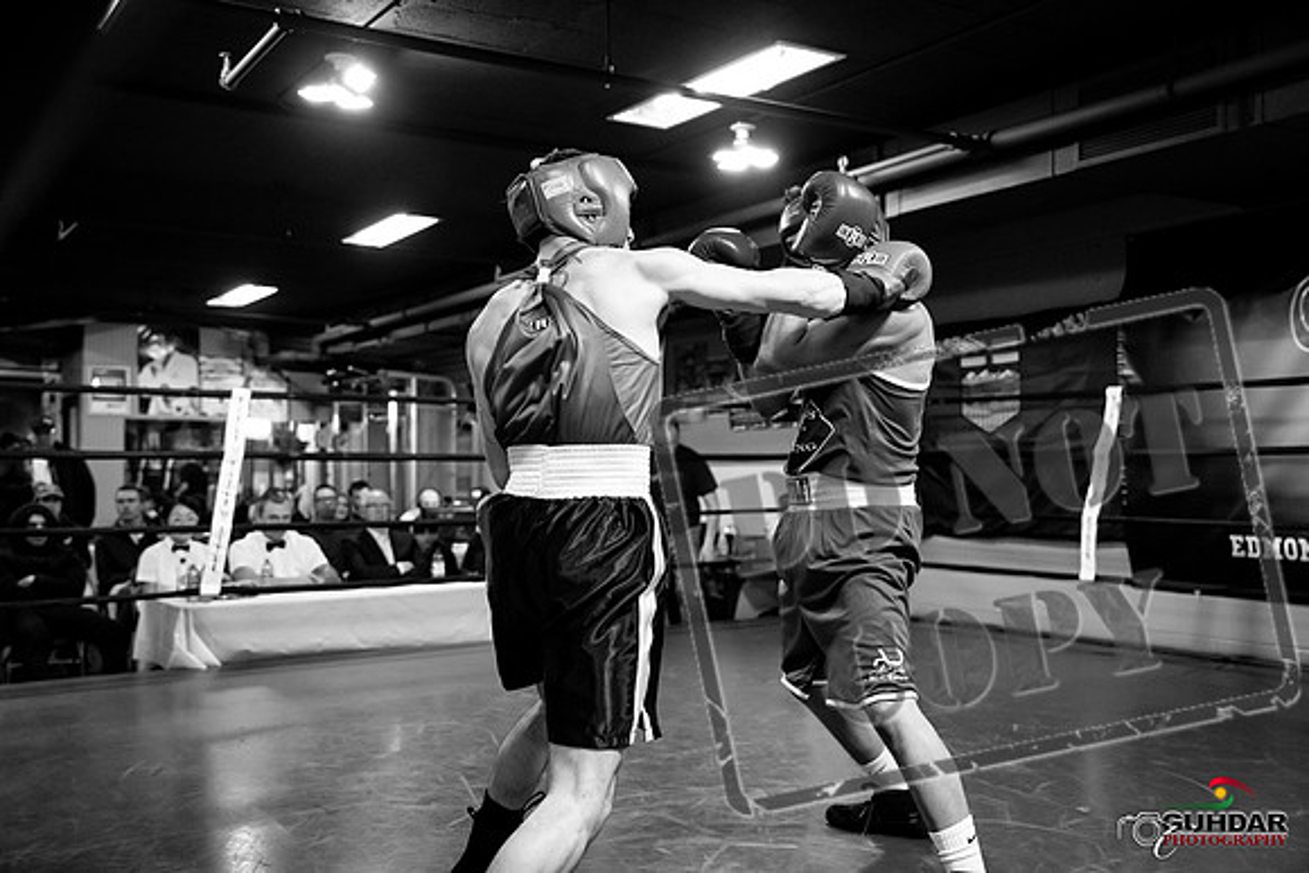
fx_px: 1273
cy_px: 436
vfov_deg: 37.9
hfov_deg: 54.4
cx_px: 654
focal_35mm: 35
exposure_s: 1/1000
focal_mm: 35
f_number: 2.8
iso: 8000
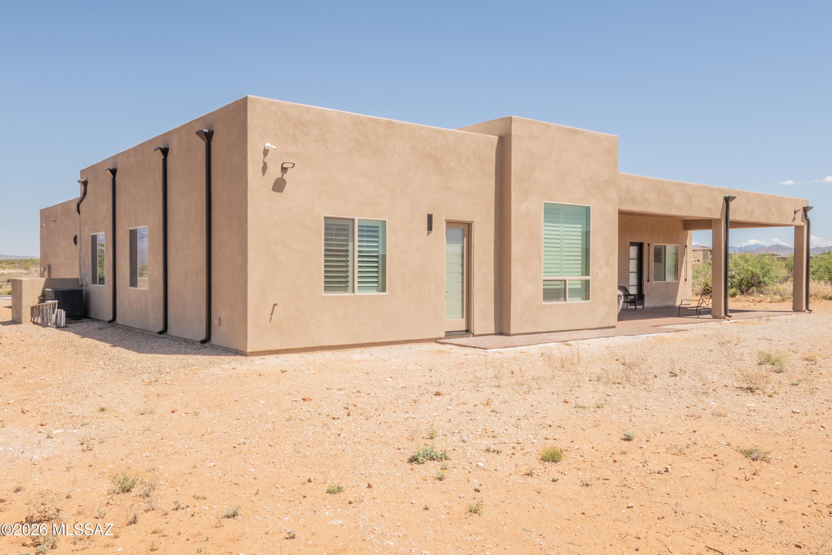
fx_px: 693
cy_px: 278
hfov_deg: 61.9
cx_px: 416
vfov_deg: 43.6
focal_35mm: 30
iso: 400
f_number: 22
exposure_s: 1/60
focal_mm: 20
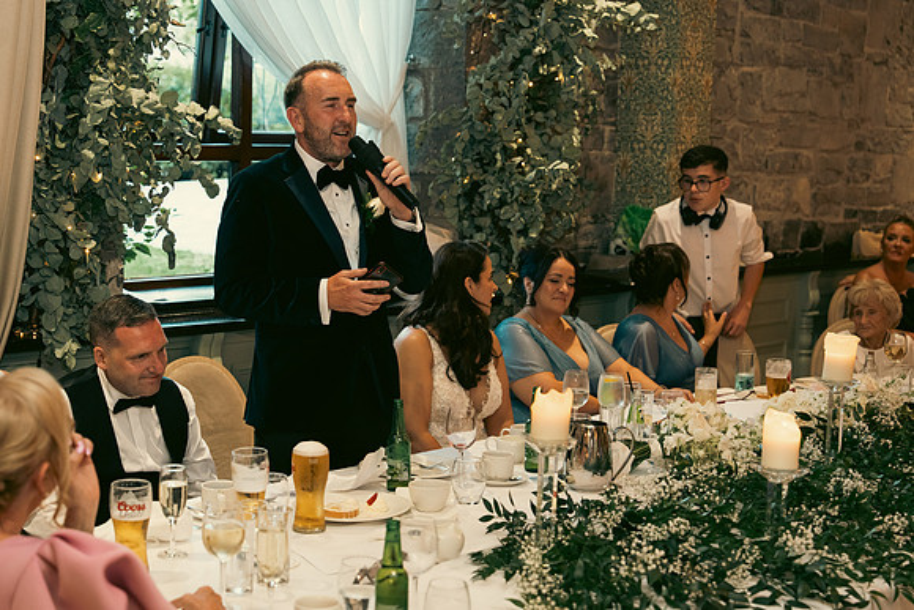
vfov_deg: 22.3
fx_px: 1549
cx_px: 457
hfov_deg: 32.9
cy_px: 305
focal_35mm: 61
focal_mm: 61
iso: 2500
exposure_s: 1/160
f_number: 3.5
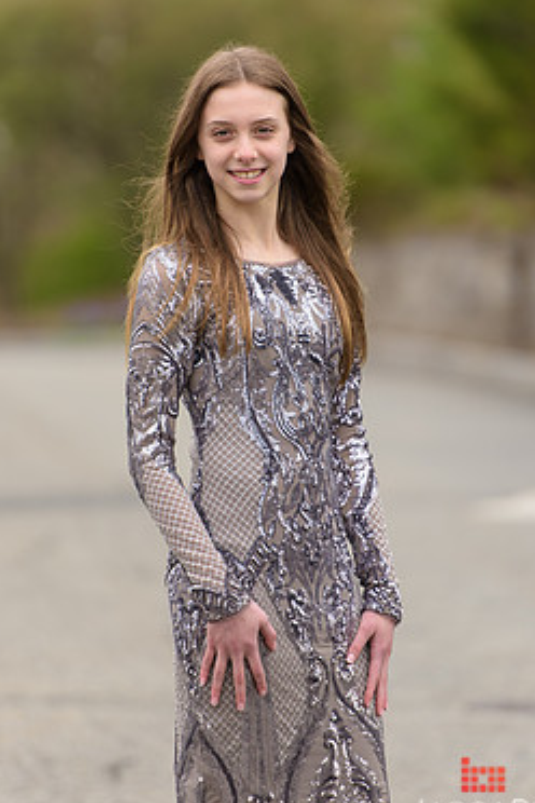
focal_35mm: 242
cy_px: 382
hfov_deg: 5.7
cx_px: 289
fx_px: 5394
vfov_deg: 8.5
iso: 400
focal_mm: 200
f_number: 3.2
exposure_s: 1/1000
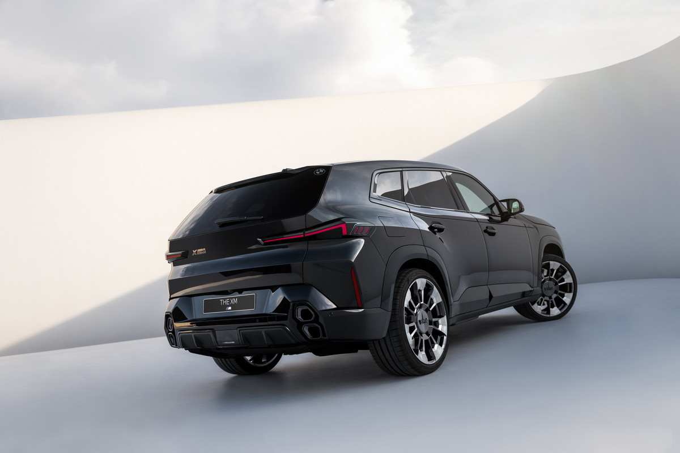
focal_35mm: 35
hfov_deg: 54.4
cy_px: 226
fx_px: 661
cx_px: 340
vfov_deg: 37.9
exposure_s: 1/200
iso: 250
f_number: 4.5
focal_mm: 35
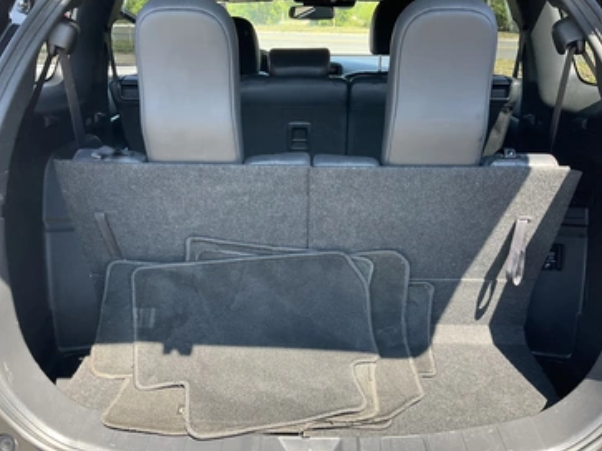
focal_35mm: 32
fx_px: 556
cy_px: 232
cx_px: 303
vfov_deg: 44.1
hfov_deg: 56.8
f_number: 1.8
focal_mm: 3
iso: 32
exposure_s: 1/152
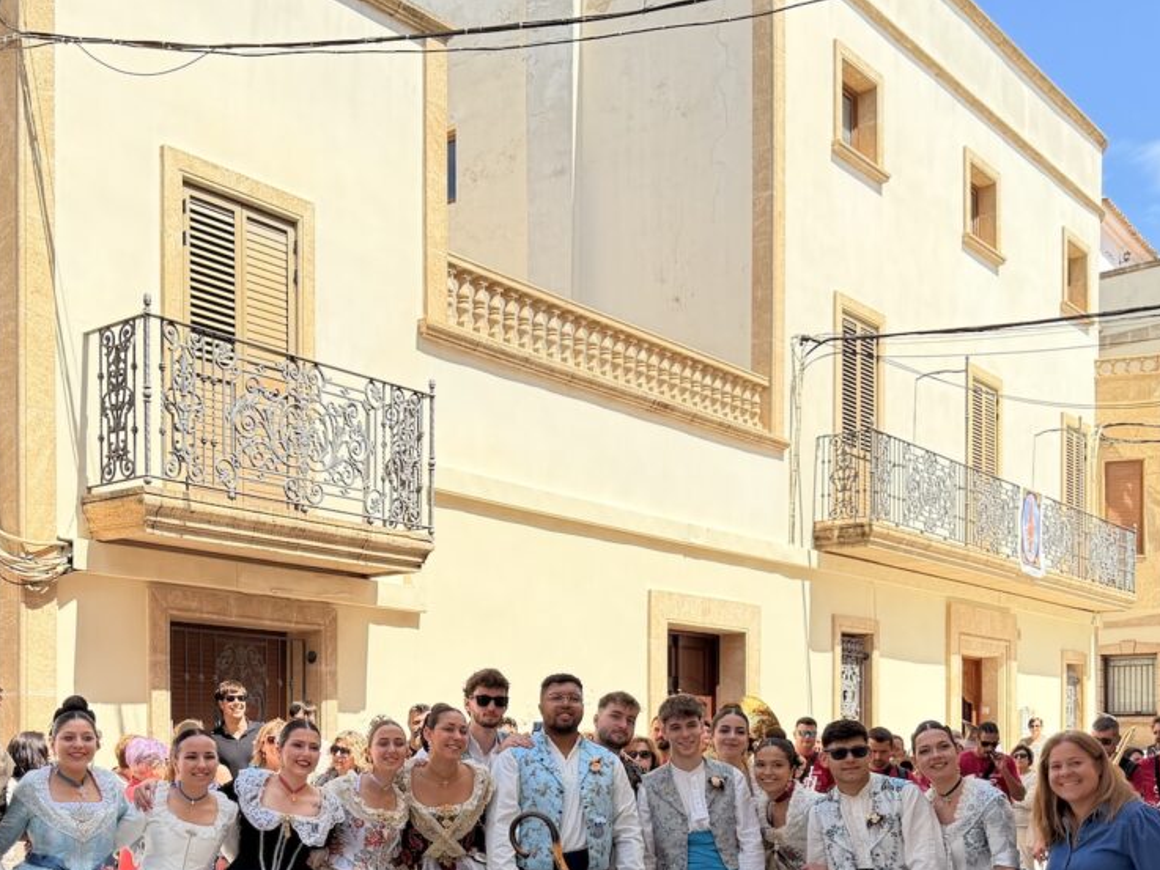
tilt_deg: -0.4
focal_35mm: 43
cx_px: 342
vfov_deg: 32.3
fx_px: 1441
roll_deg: +0.0
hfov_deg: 42.9
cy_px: 750
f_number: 1.78
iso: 100
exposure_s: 1/2907
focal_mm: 6.76
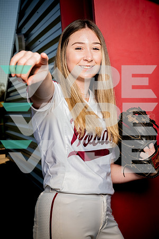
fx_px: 450
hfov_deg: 20.0
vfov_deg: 29.7
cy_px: 120
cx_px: 80
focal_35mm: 68
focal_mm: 68
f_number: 10
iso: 125
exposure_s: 1/250
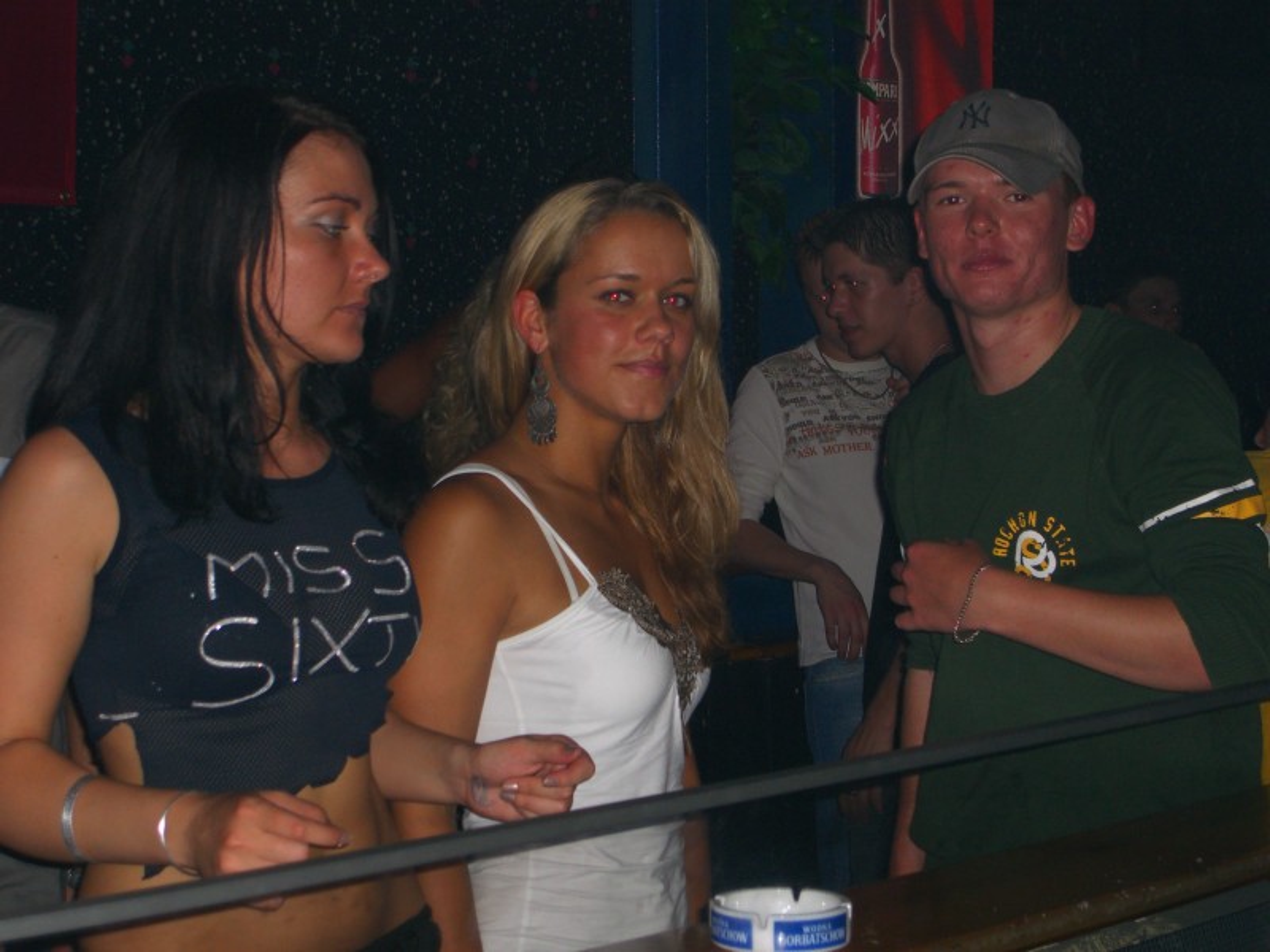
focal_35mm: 80
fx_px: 2935
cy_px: 476
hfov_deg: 24.4
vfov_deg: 18.4
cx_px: 635
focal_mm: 16.6
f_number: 4.4
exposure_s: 1/60
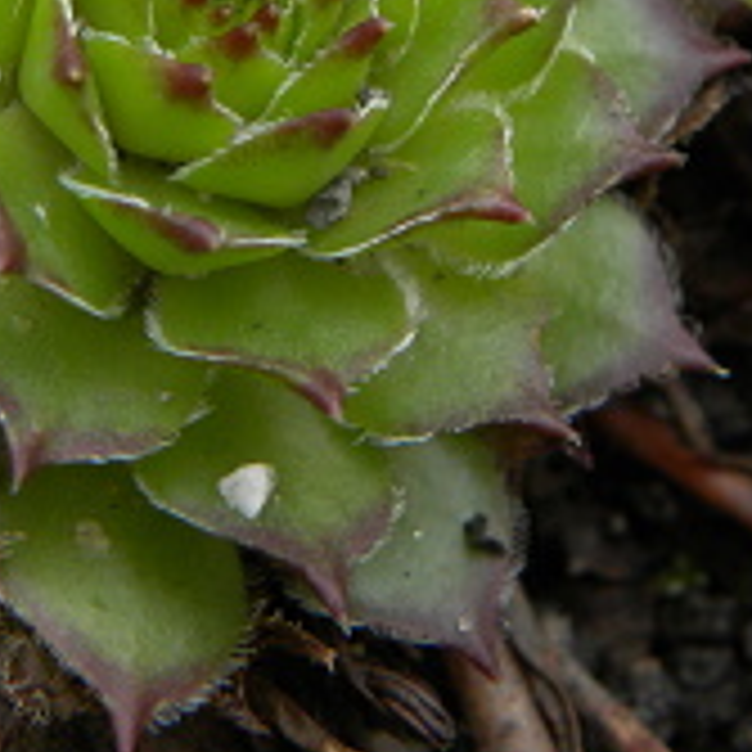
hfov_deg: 16.7
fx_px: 2556
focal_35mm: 104
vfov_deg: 16.3
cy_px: -27
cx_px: 234
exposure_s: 1/60
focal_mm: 7.3
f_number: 3.2
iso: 100
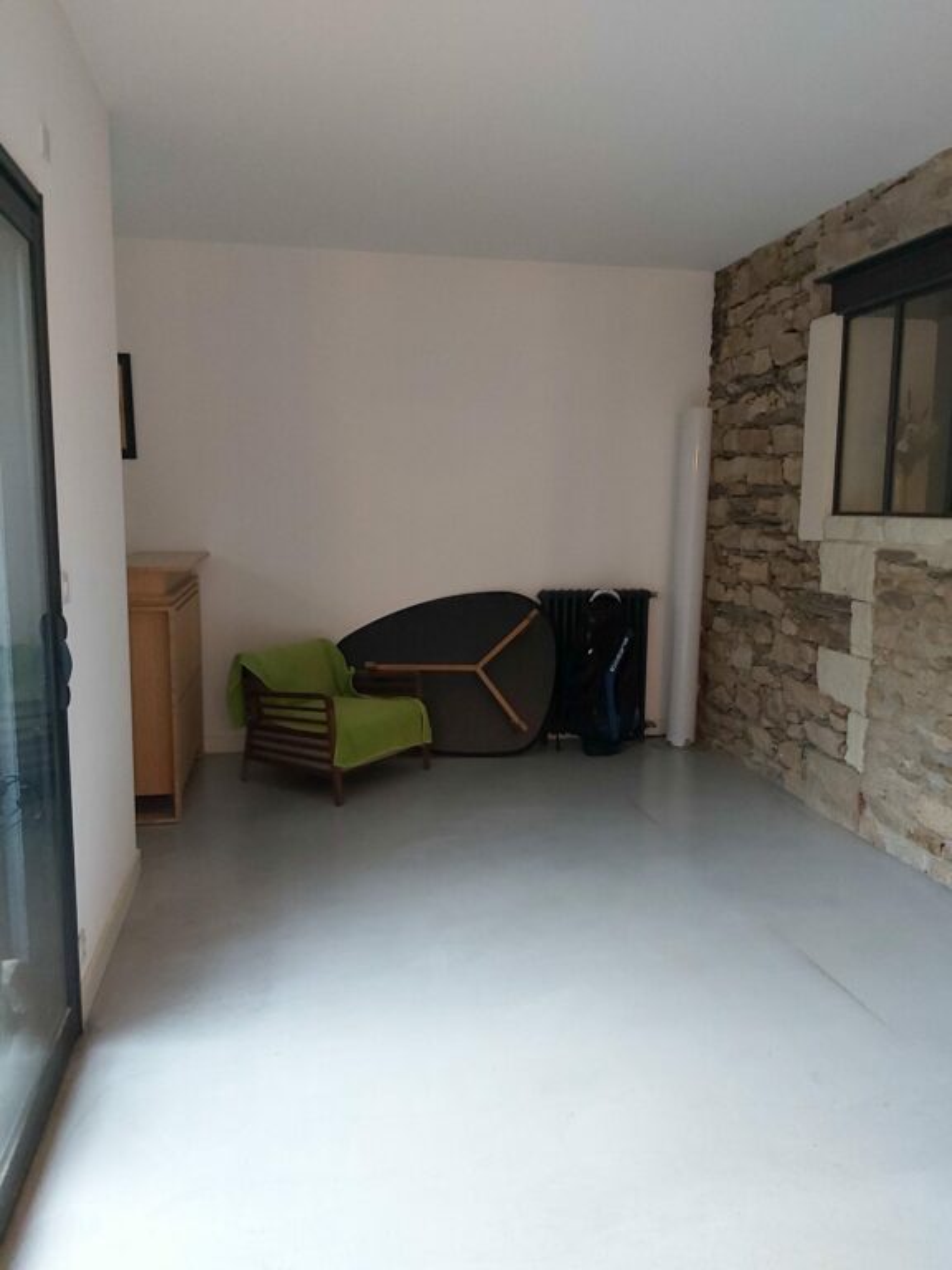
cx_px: 476
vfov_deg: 67.3
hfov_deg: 53.1
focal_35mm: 26
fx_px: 953
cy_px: 635
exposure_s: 1/25
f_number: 1.7
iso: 400
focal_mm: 3.92
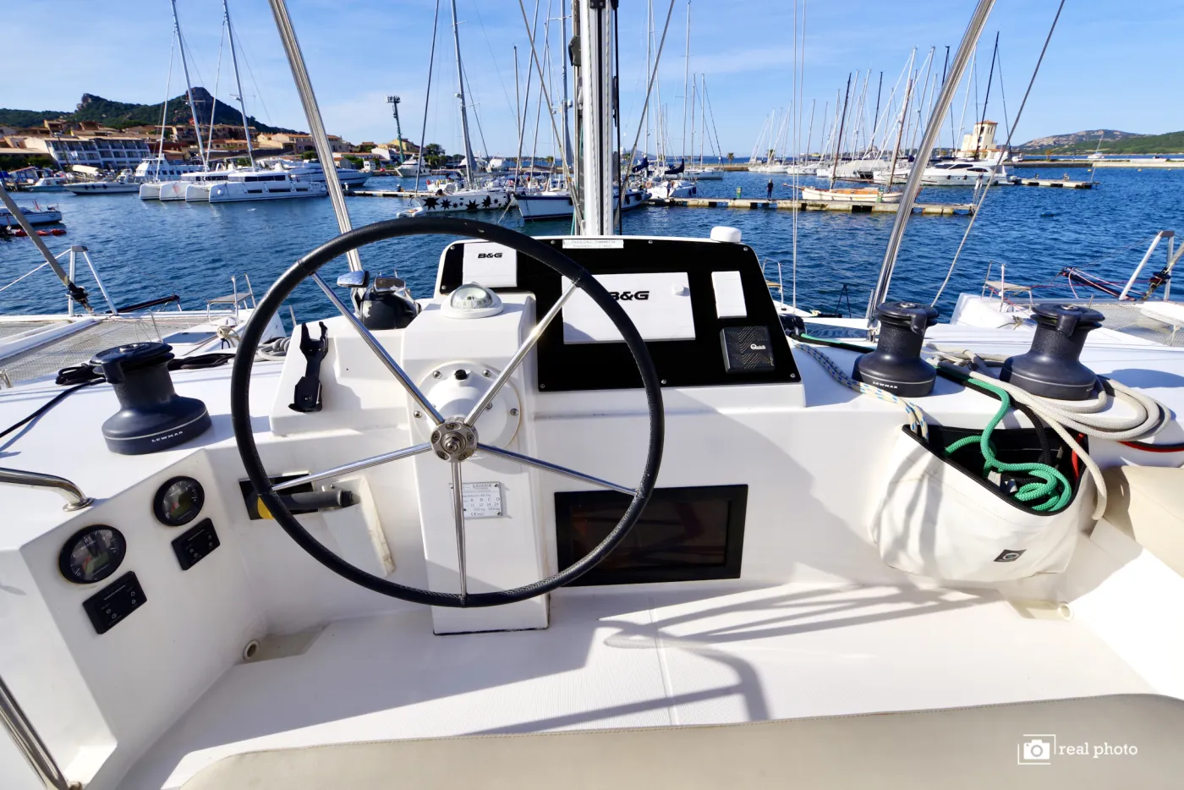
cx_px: 592
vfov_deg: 77.4
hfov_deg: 100.4
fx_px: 493
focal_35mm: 15
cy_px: 395
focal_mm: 15
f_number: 13
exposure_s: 1/250
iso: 200
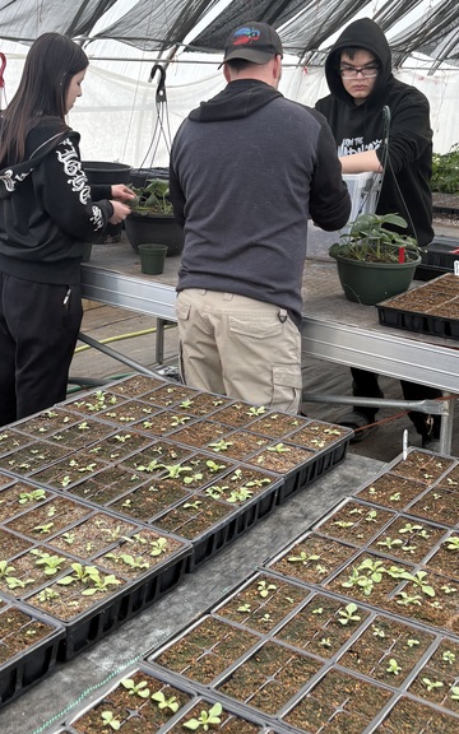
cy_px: 220
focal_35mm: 49
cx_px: 193
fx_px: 981
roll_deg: -1.6
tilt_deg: -9.2
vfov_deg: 40.3
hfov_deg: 26.3
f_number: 1.6
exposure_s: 1/1667
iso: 50
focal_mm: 5.96
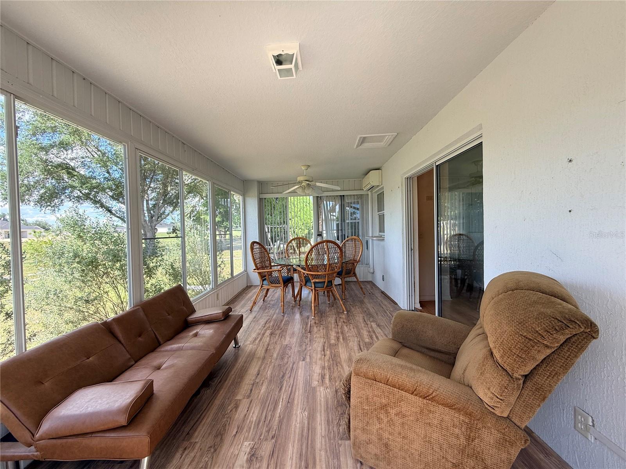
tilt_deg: -1.2
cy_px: 234
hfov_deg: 102.1
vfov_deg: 85.7
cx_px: 313
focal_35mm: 14
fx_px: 253
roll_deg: +1.2
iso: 50
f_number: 2.2
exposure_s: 1/205
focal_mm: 2.22
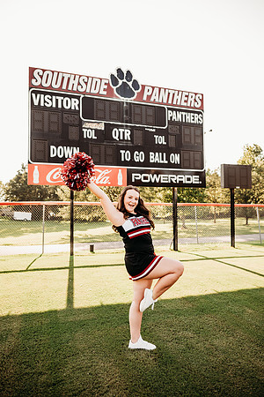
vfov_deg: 73.7
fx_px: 264
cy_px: 198
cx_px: 132
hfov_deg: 53.1
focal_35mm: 24
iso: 200
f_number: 2.8
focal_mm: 24
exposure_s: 1/640
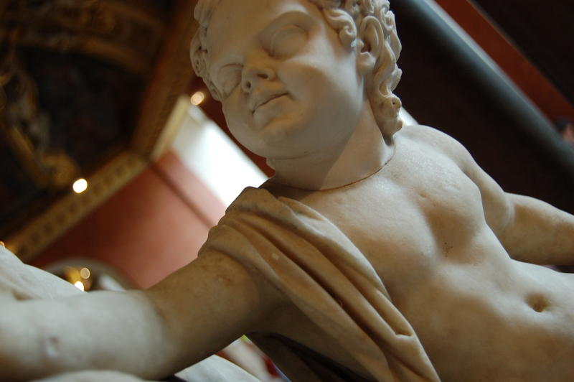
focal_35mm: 45
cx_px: 287
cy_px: 191
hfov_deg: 43.6
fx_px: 717
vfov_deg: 29.8
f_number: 4.2
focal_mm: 30
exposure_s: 1/60
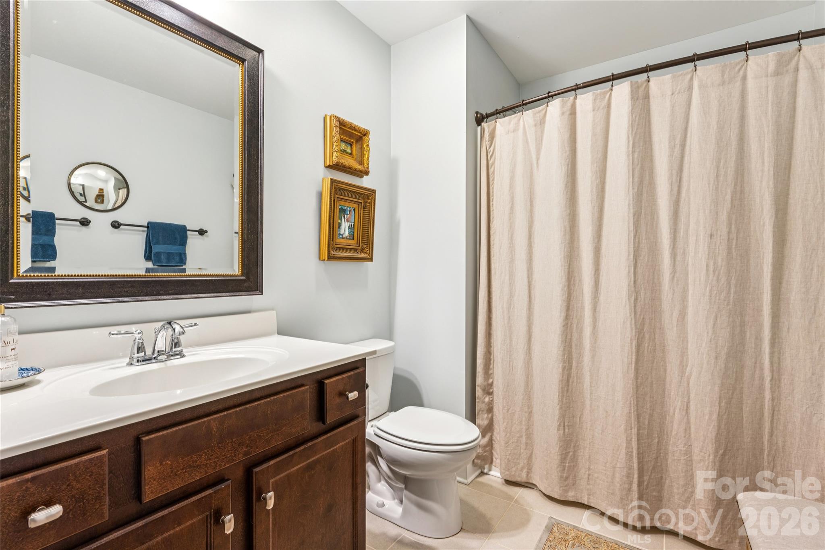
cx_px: 412
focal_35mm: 17
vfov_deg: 71.7
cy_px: 275
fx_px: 380
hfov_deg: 94.6
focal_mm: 16.6
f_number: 13
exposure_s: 1.3
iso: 100
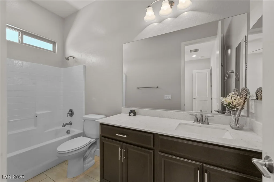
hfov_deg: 100.4
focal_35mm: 15
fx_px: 114
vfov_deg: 77.2
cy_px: 91
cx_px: 137
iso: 500
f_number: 8
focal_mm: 15
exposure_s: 1/10
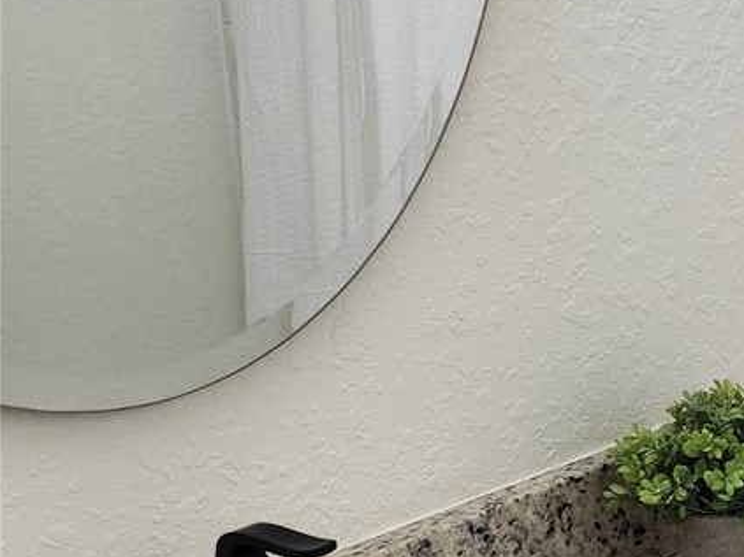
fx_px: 1869
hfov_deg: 17.5
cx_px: 1405
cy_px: 213
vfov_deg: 16.9
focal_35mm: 87
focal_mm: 5.4
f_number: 1.8
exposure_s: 1/120
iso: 64
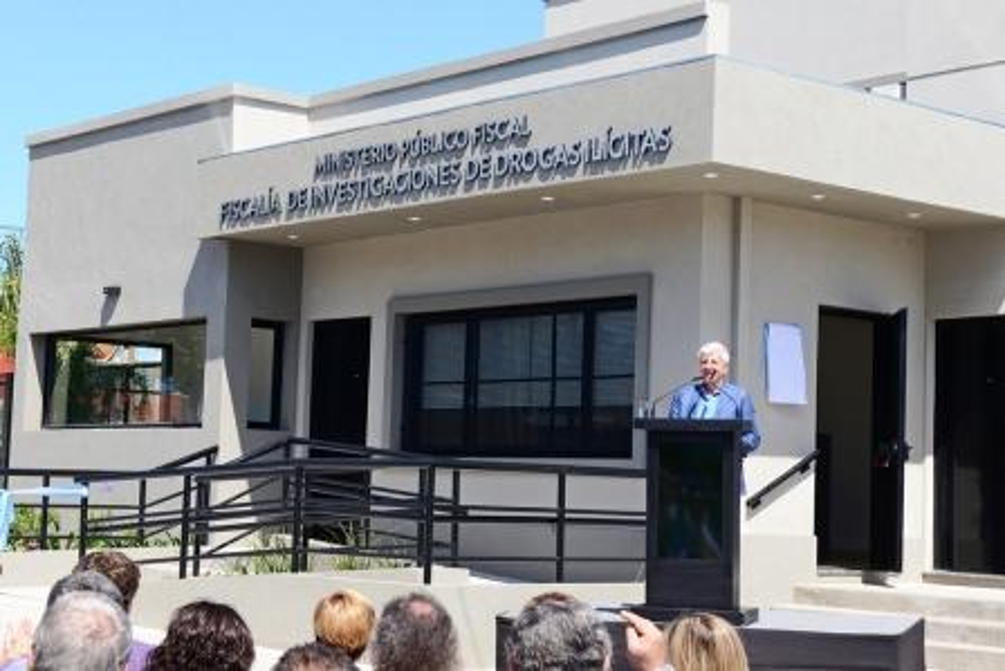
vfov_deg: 19.5
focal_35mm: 70
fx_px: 1955
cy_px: 336
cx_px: 502
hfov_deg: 28.8
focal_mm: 70
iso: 250
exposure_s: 1/200
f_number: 14
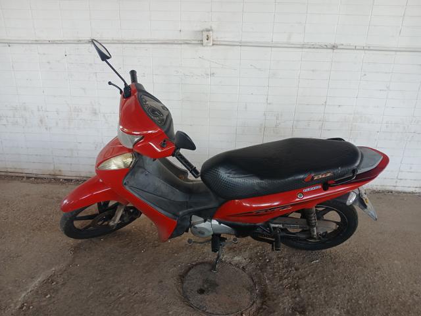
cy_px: 158
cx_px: 210
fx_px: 316
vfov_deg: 53.1
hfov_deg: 67.3
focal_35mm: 26
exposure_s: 1/60
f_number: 1.8
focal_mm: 3.98
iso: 64
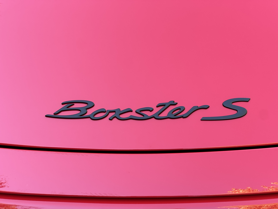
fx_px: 618
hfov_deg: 25.3
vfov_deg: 19.1
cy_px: 104
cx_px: 139
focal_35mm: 77
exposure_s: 1/99
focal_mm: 9
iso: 100
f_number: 2.8
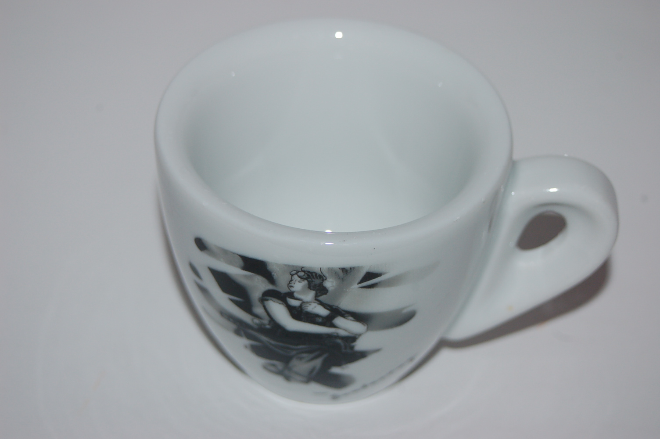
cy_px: 220
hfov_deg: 17.1
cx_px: 330
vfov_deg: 11.4
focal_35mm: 120
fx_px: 2198
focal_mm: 80
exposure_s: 1/125
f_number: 7.1
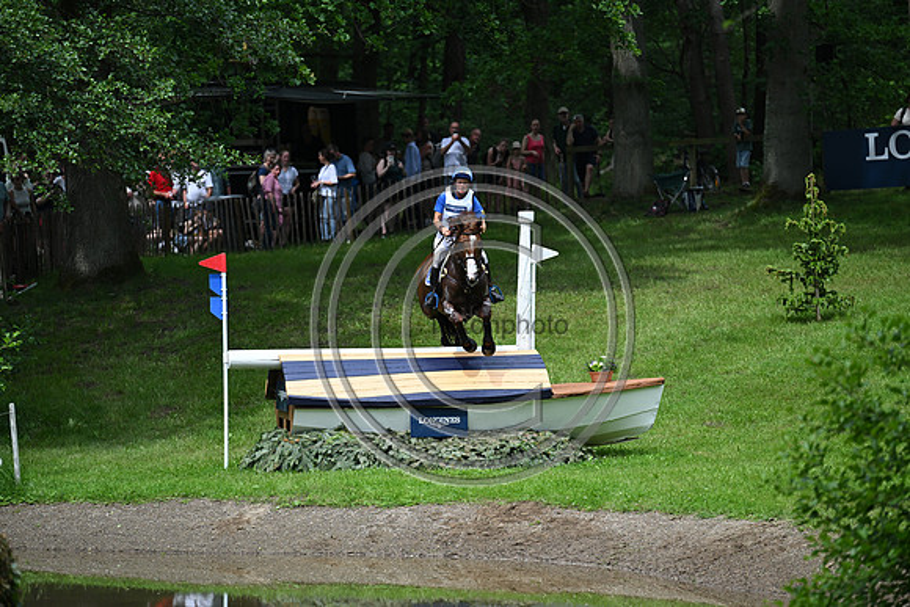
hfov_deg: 10.3
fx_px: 5057
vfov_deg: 6.9
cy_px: 304
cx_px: 455
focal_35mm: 200
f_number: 3.5
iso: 200
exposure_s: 1/1250
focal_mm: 200
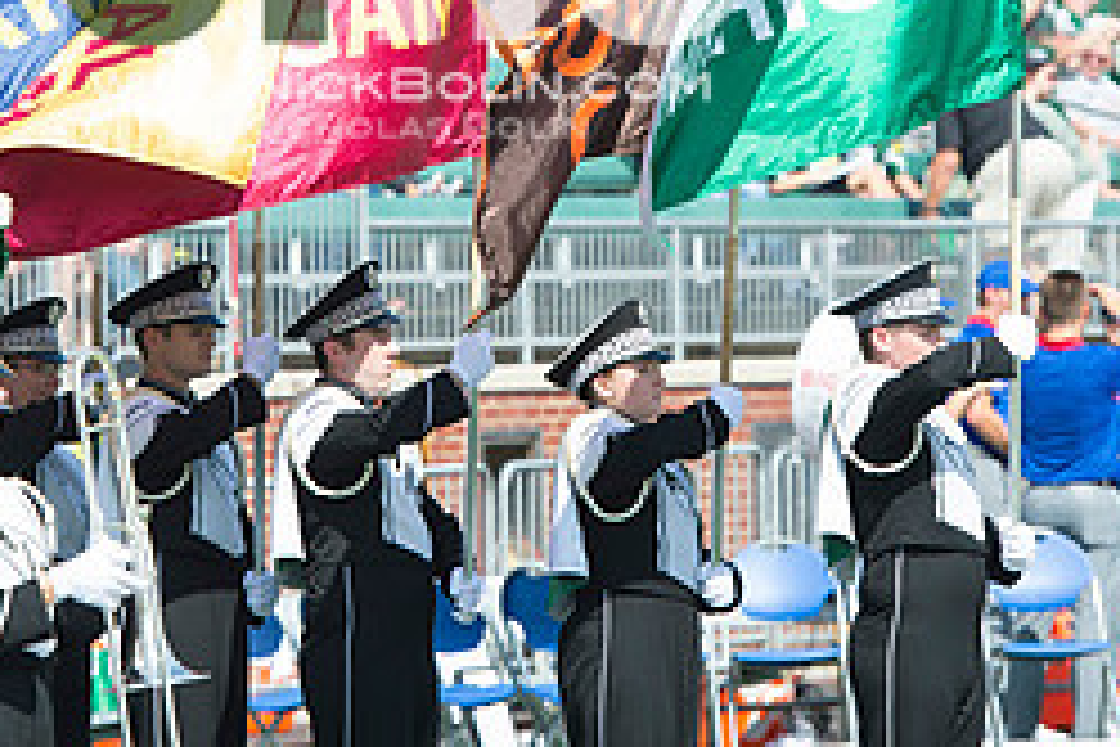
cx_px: 400
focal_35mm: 408
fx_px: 12692
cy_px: -76
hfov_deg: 5.1
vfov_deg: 3.4
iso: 200
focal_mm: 175
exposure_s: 1/1000
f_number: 4.5
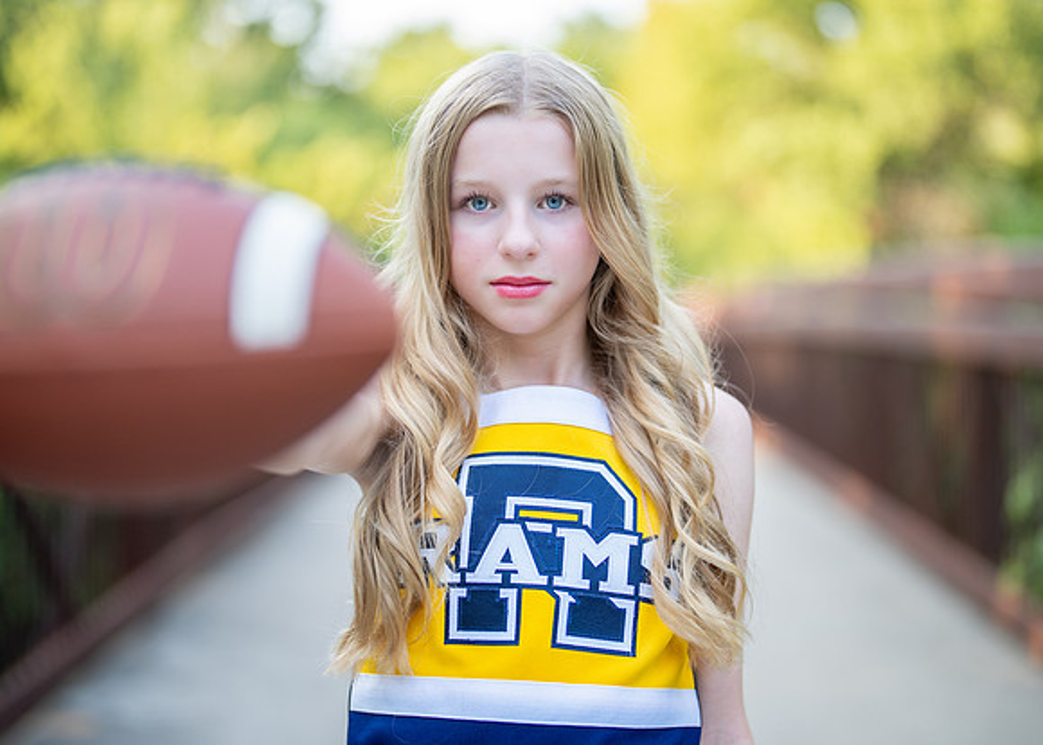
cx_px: 541
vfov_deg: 24.0
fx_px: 1754
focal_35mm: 59
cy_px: 375
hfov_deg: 33.1
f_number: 1.2
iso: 125
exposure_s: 1/500
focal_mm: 50
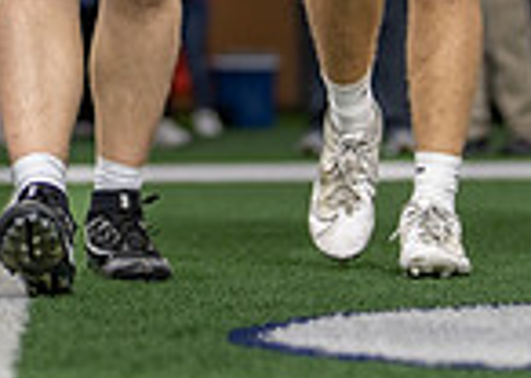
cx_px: 159
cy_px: -258
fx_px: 3691
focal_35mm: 245
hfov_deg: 8.2
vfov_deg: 5.8
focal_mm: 50
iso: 200
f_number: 1.2
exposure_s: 1/500
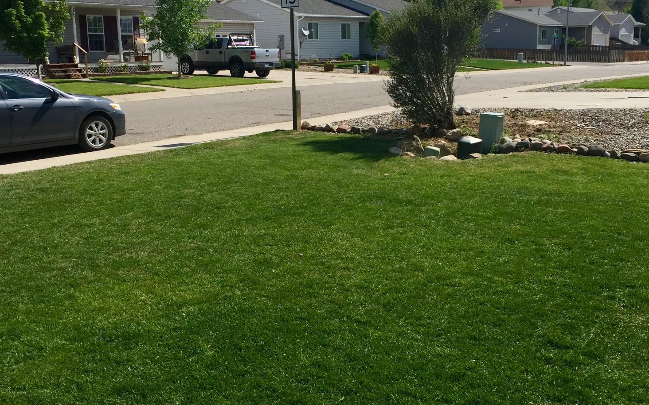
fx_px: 743
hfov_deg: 47.2
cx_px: 318
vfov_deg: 30.5
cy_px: 193
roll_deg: -0.1
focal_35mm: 42
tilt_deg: -9.5
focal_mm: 4.15
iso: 32
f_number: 2.2
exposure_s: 1/2326
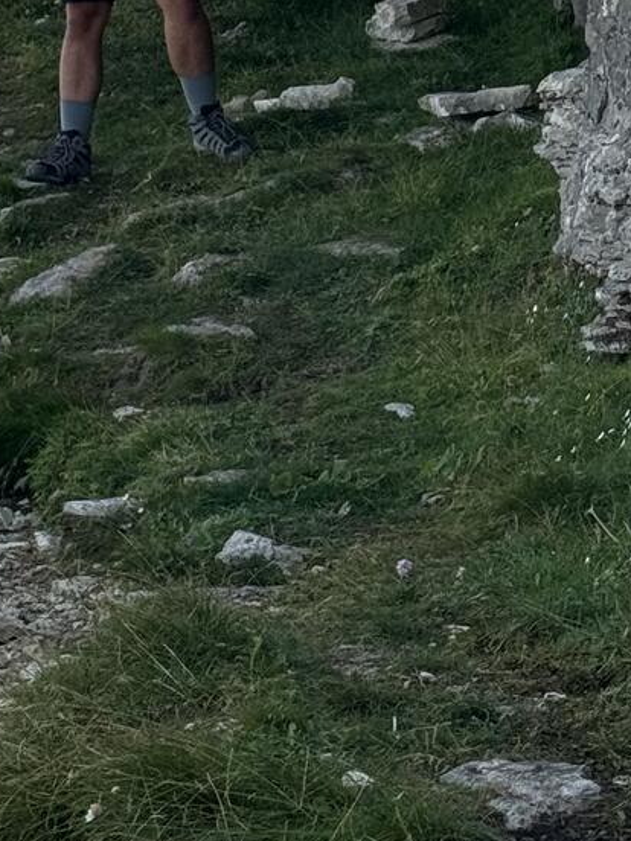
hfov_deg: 8.9
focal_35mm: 167
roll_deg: -4.8
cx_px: 75
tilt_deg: +8.2
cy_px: -99
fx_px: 4059
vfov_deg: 11.6
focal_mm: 6.76
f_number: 1.78
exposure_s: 1/2045
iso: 64
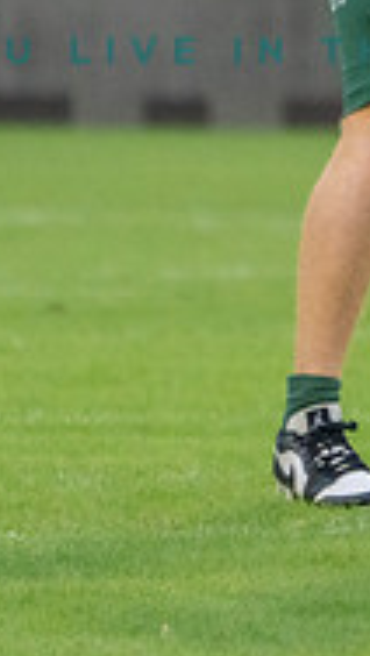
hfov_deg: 0.7
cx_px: 1008
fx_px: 30294
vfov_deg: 1.2
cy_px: -138
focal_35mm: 1740
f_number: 5.6
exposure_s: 1/1250
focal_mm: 400
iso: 3200
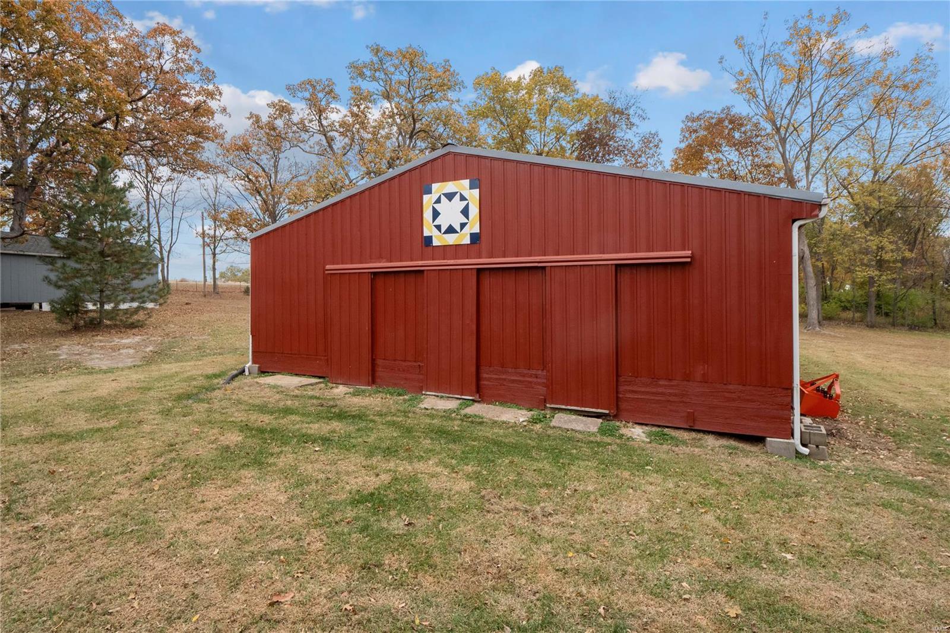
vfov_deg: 67.4
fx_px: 475
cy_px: 316
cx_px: 475
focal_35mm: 18
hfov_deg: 90.0
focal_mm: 9
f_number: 8
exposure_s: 1/200
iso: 400
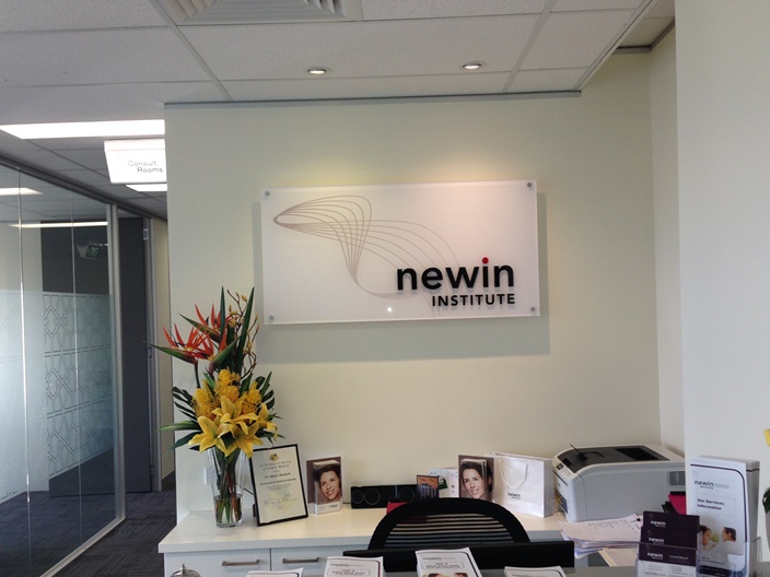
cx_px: 387
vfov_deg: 39.6
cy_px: 311
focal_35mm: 36
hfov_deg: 51.4
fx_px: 801
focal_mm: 4.13
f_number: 2.4
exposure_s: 1/60
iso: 50
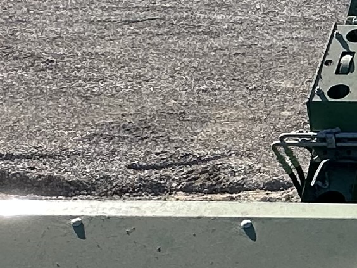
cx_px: 760
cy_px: 247
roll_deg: +0.0
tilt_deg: -29.7
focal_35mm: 100
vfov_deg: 14.6
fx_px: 1031
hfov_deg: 15.0
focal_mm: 2.22
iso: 50
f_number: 2.2
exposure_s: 1/1024
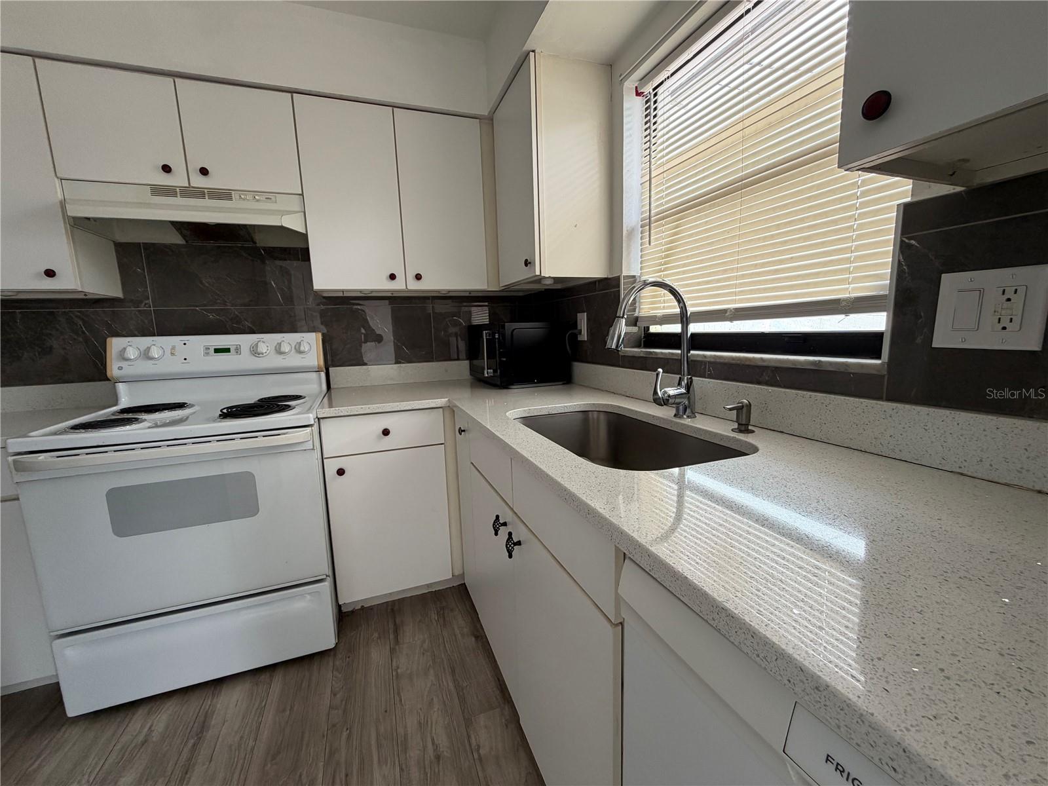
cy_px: 393
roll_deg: +2.1
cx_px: 524
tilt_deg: -7.4
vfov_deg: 85.7
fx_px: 424
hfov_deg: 102.1
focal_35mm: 14
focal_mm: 2.22
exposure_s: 1/121
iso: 100
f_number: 2.2
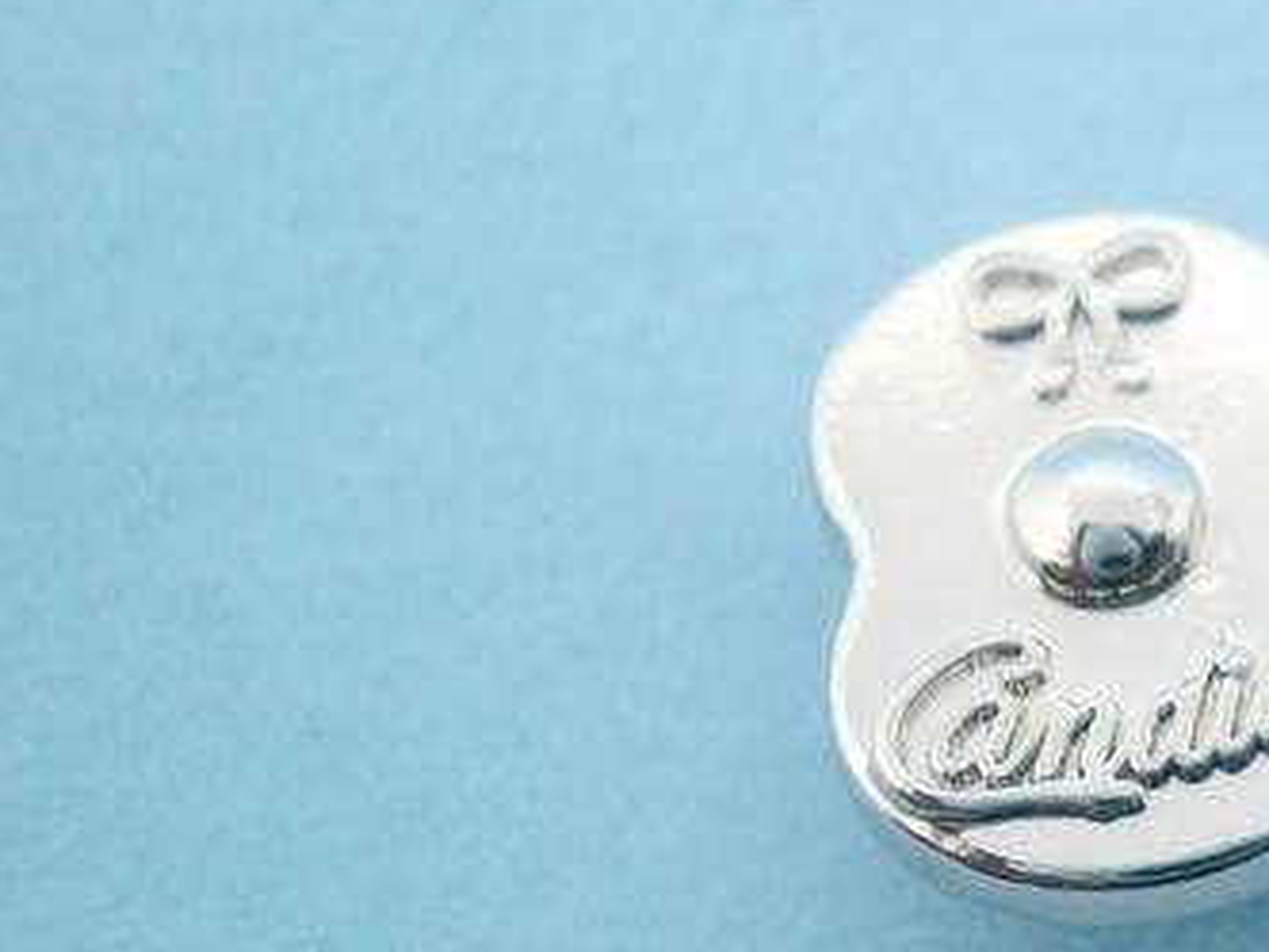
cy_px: 543
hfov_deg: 22.0
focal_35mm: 82
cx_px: 1521
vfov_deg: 18.0
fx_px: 3006
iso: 200
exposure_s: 1/60
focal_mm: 5.58
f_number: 2.8
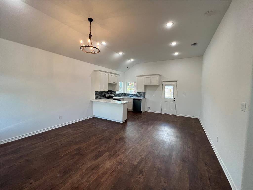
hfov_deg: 106.2
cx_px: 126
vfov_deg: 89.9
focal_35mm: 13
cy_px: 95
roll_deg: -1.6
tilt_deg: -3.7
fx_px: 95
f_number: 1.8
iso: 160
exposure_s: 1/120
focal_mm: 1.57
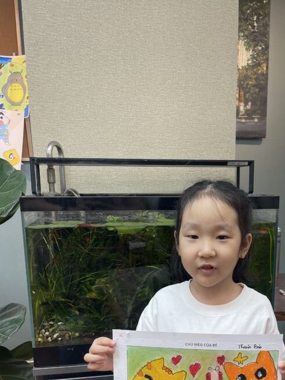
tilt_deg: -14.1
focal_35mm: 38
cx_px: 190
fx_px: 417
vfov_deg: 47.1
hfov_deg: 37.3
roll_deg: +0.2
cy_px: 288
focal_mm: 5.1
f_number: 1.6
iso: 64
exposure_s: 1/121
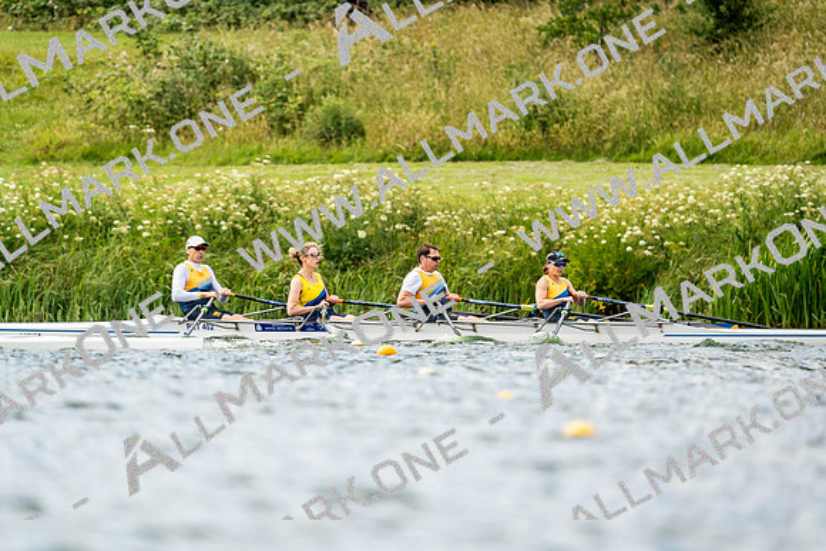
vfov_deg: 2.3
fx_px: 13769
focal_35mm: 600
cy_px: 276
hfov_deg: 3.4
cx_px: 413
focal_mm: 600
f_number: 6.3
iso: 400
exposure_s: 1/2000
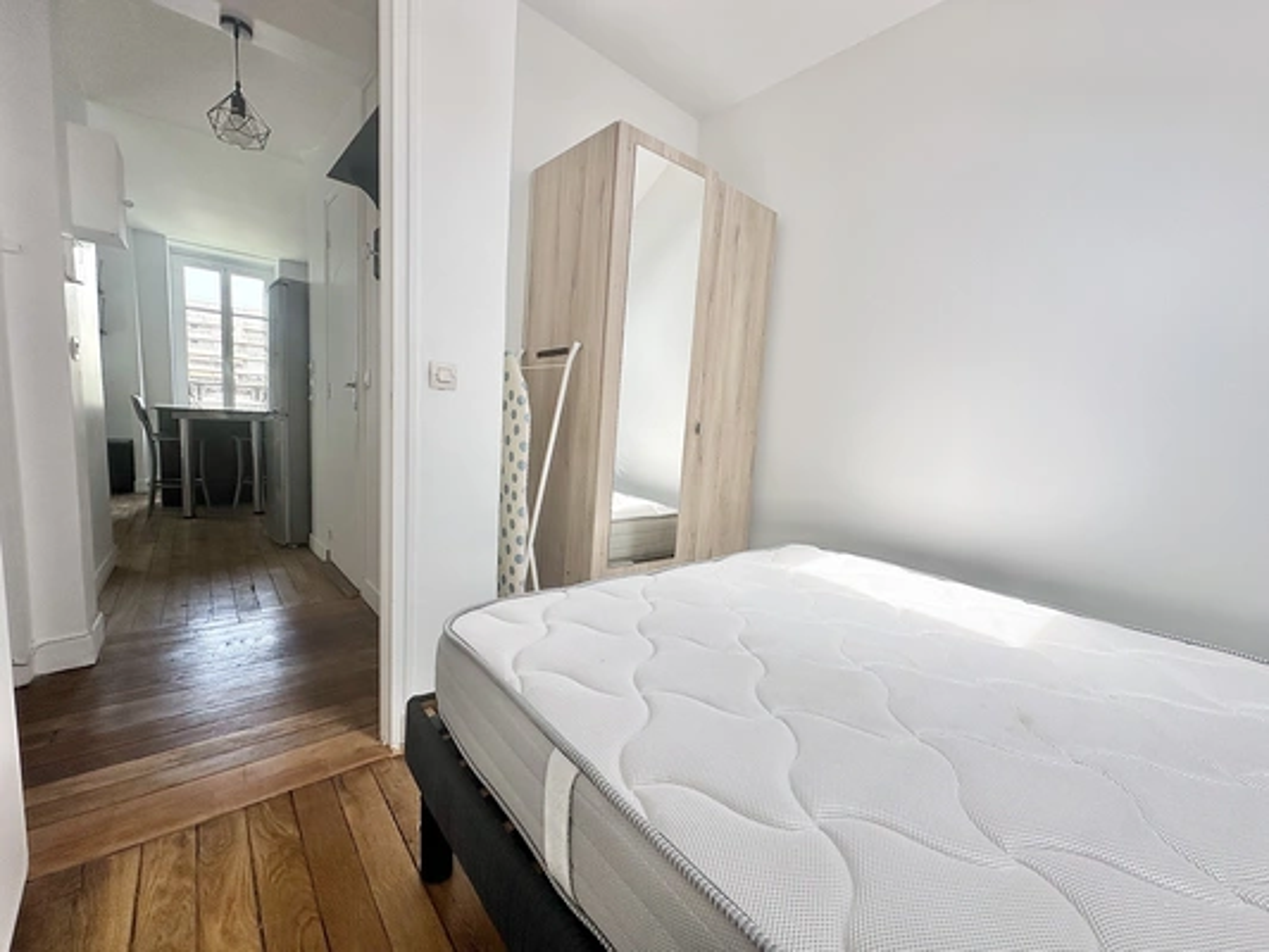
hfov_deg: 102.1
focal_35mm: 14
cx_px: 634
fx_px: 513
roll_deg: -3.2
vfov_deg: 85.7
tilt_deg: -5.7
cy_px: 476
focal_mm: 2.22
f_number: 2.2
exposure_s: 1/156
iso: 40
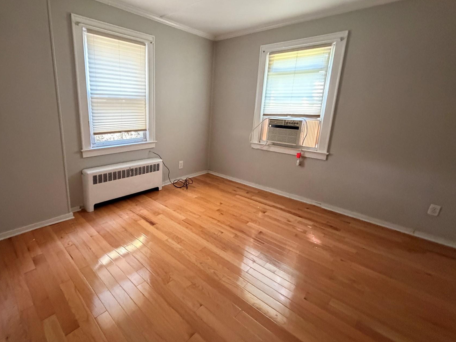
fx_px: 224
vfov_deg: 74.5
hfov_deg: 89.9
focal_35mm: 17
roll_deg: -1.8
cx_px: 183
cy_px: 154
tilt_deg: -11.4
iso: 1000
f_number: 2.2
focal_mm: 2.22
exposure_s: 1/60
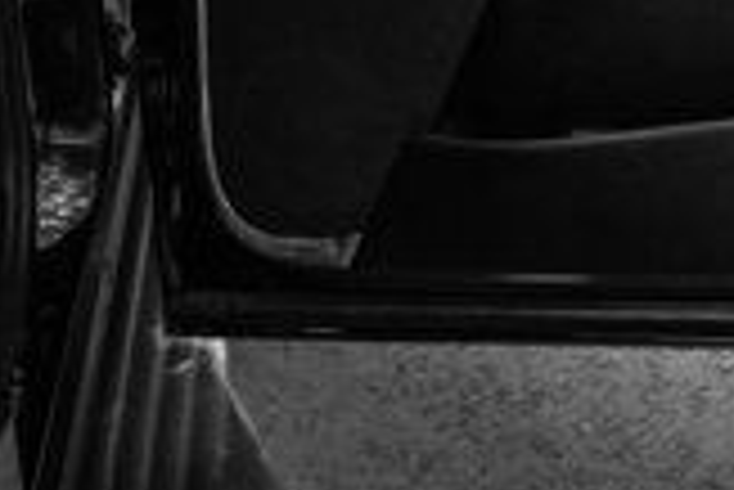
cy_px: -384
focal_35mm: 94
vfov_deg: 13.2
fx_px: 1918
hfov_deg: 20.9
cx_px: 752
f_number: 5
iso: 1600
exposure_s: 1/250
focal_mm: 24
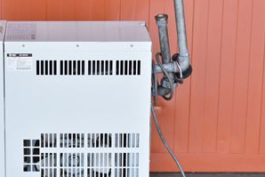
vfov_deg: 8.4
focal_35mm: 164
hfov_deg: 12.5
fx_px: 1207
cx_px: 98
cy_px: 109
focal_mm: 65
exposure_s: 1/800
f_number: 6.3
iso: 1250
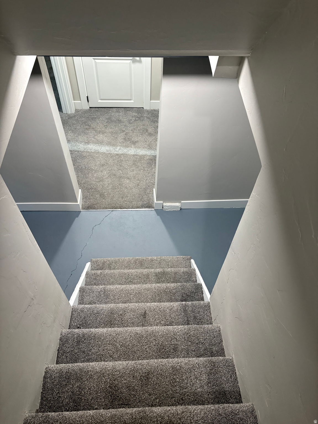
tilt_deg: -53.5
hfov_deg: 53.1
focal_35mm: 26
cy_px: 212
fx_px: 318
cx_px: 159
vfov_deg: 67.3
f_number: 1.6
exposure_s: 1/60
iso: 250
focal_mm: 5.96
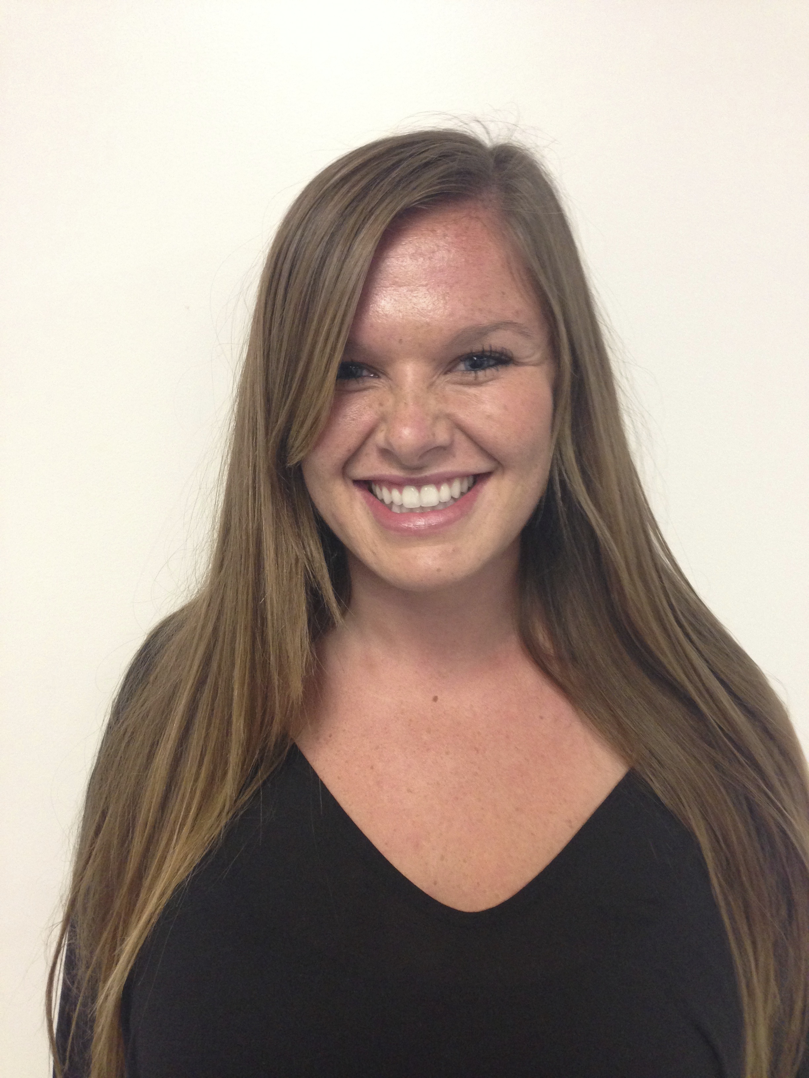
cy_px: 539
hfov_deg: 42.9
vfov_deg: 55.4
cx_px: 404
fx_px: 1028
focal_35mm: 33
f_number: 2.4
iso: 250
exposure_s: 1/20
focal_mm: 4.13
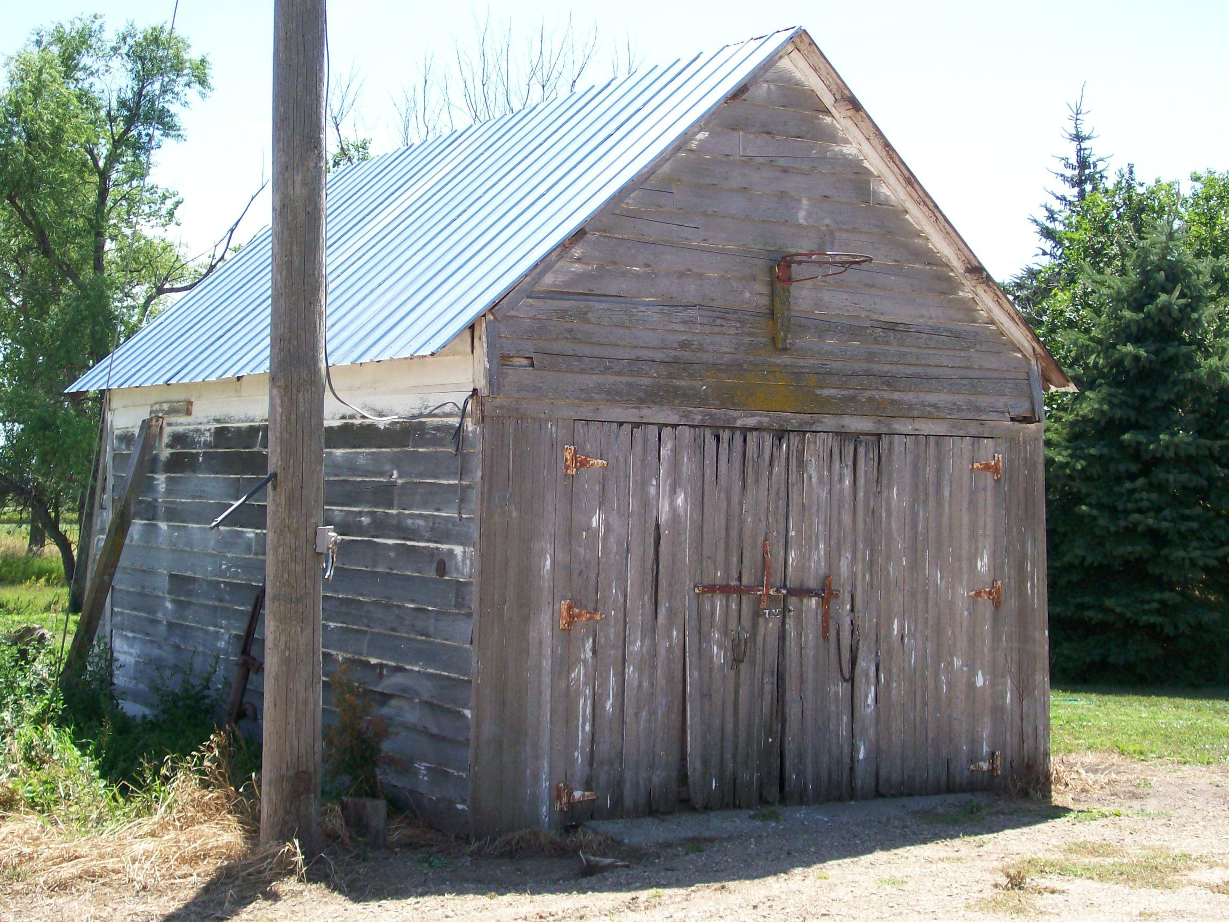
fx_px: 1988
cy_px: 461
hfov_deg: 34.3
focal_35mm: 56
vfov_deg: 26.1
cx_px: 614
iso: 80
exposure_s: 1/496
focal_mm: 9.4
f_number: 3.4
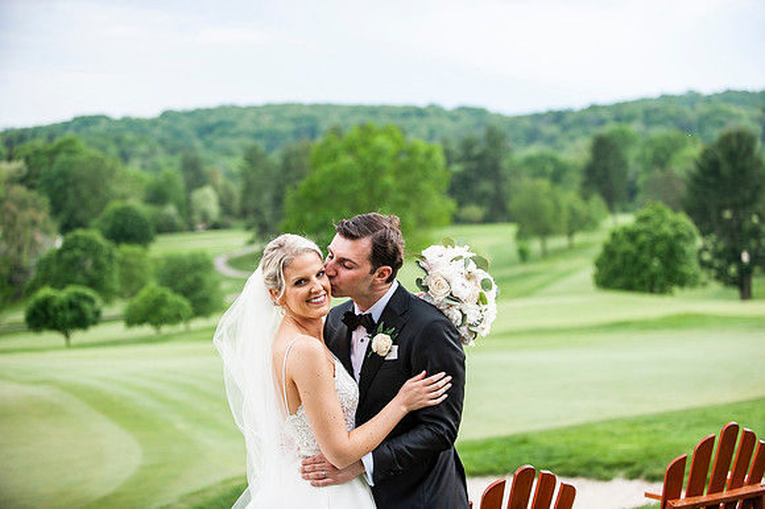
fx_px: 1487
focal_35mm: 70
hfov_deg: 28.9
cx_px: 382
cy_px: 254
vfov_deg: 19.4
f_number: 2.8
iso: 640
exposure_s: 1/640
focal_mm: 70
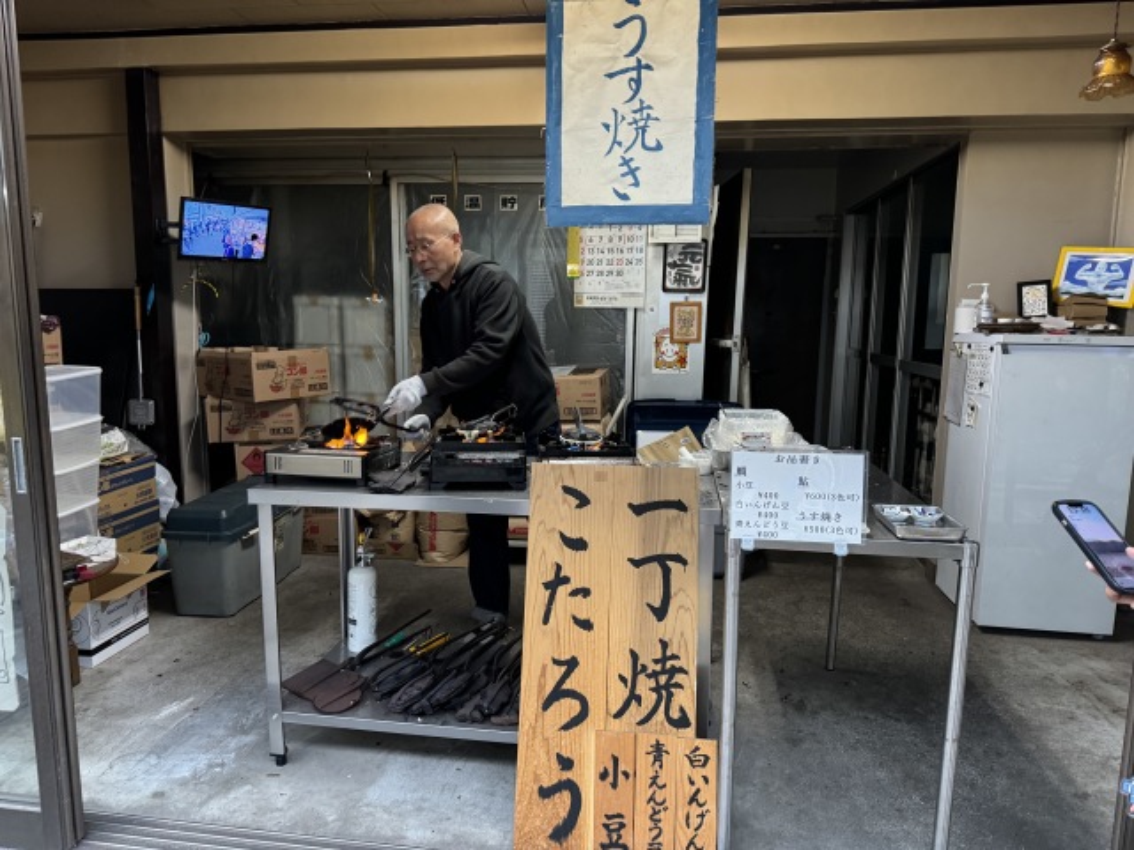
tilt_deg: -7.5
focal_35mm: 24
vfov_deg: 56.8
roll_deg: -1.5
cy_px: 425
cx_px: 567
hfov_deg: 71.6
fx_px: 786
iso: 400
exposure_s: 1/60
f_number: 1.78
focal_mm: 6.86
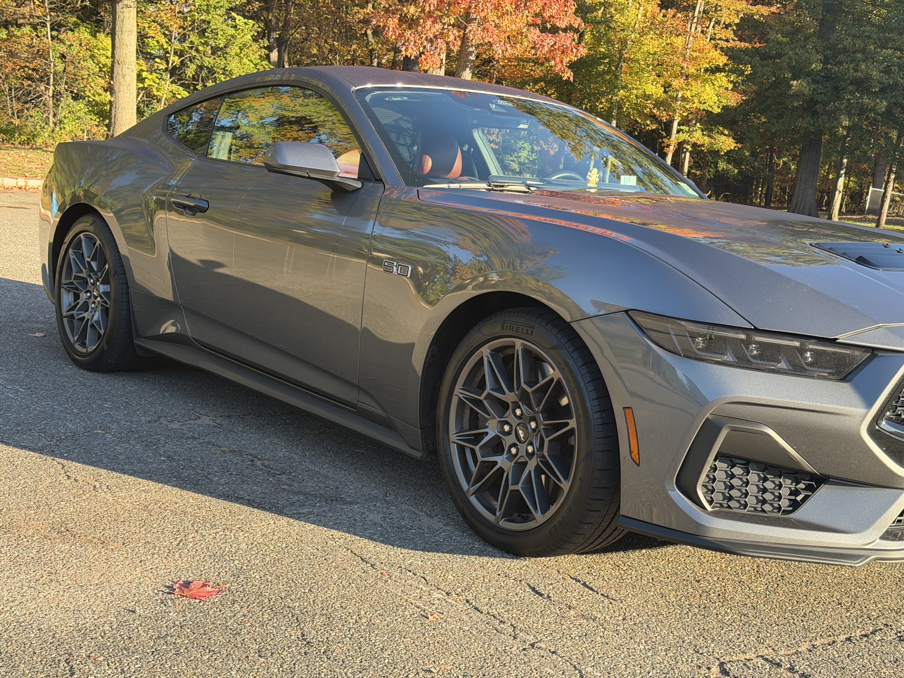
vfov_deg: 30.3
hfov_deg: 39.7
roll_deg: -5.5
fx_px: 1254
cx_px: 452
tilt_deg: -8.9
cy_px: 339
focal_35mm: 48
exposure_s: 1/503
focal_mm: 6.76
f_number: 1.78
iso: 64
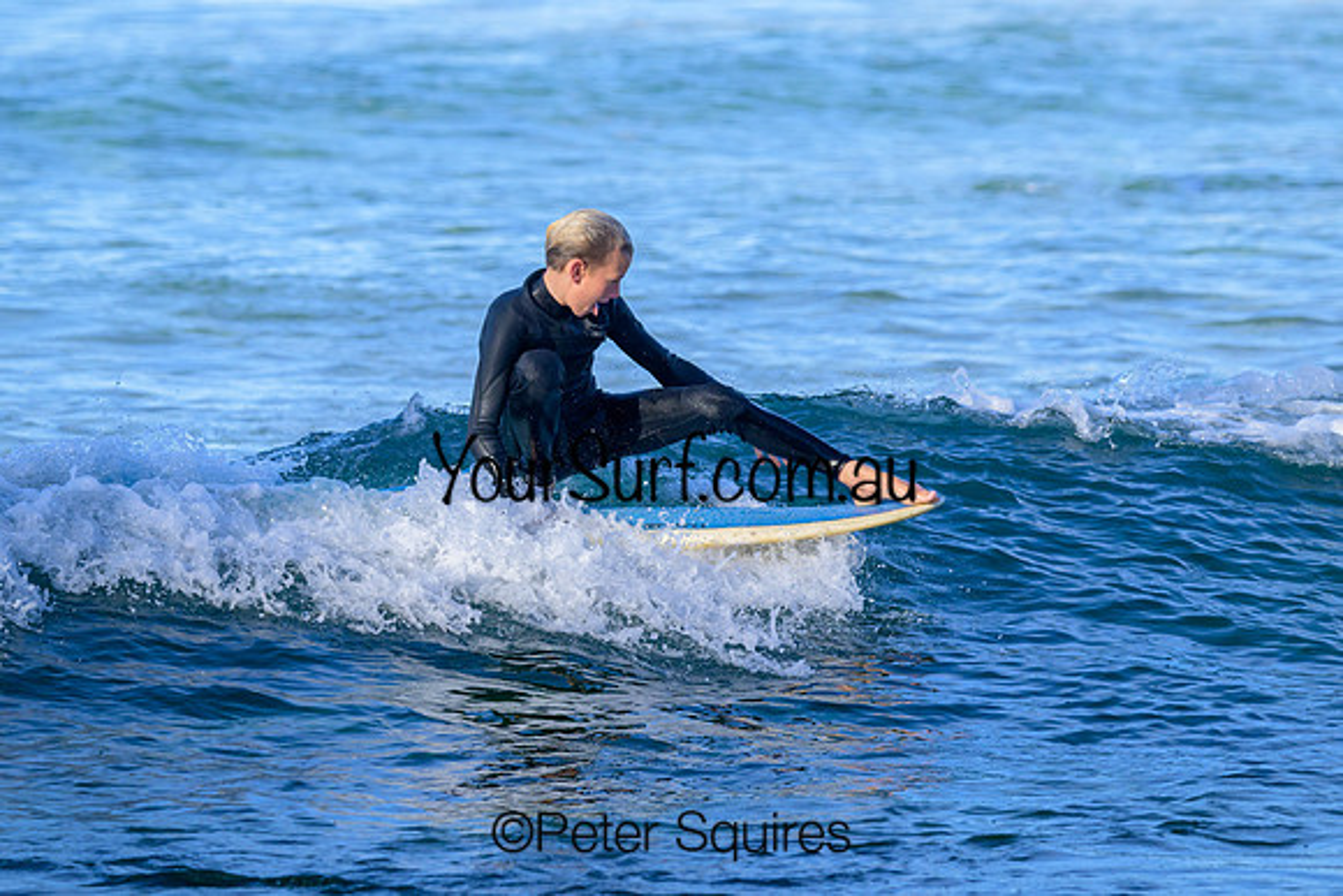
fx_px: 14827
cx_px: 745
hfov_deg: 5.2
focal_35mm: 397
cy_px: 282
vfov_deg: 3.5
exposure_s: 1/1600
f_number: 7.1
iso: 720
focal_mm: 290
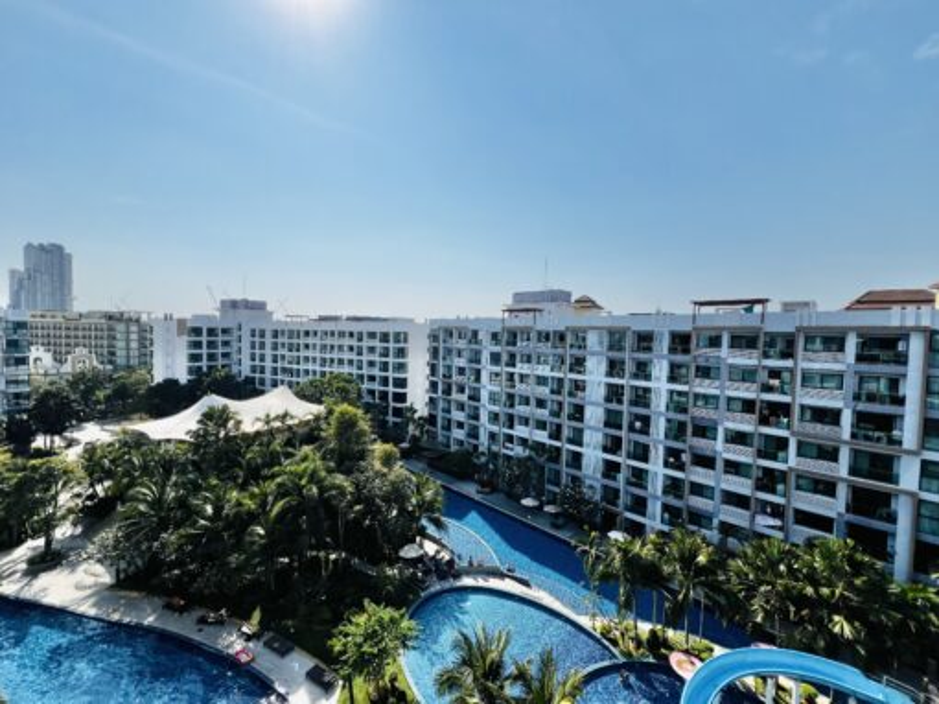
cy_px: 352
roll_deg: -1.4
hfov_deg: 106.2
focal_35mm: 13
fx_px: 352
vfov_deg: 89.9
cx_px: 470
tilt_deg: -3.2
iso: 32
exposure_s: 1/3650
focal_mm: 1.57
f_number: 1.8
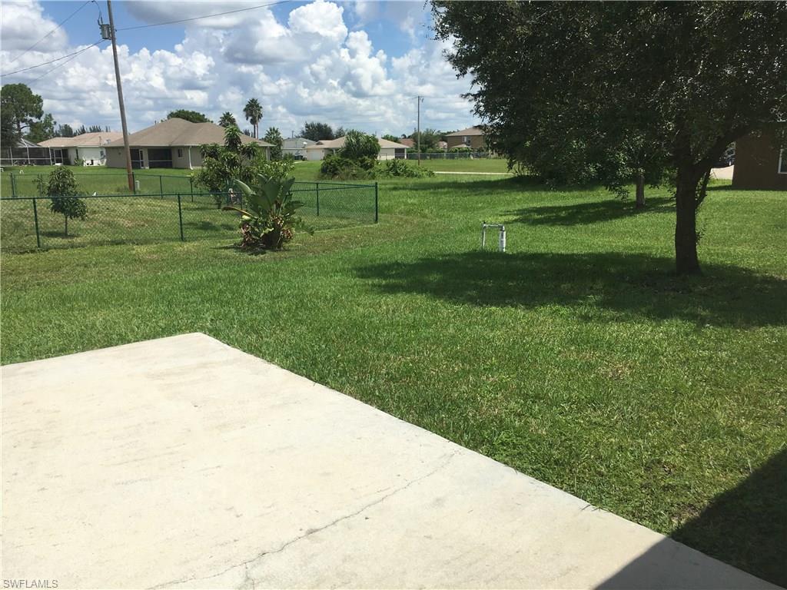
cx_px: 394
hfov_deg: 61.7
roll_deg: -0.7
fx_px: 659
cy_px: 295
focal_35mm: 29
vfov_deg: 48.2
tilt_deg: -9.3
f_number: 2.2
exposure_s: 1/2262
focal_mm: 4.15
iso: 25
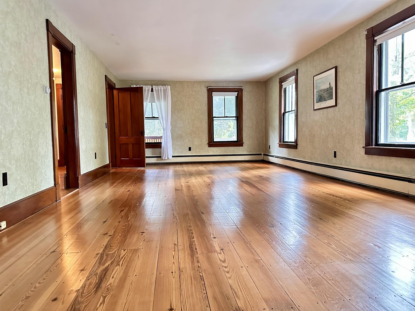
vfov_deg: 56.8
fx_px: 288
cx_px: 208
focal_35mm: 24
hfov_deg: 71.6
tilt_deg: -2.7
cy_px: 156
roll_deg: +1.1
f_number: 1.78
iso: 1600
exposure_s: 1/30
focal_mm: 6.86
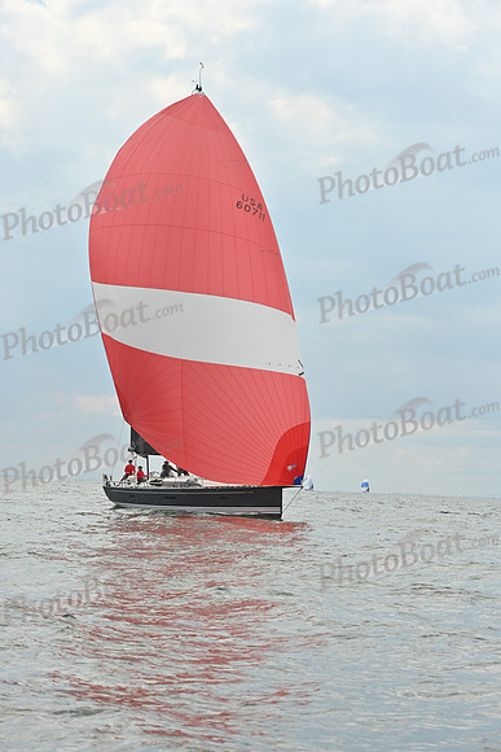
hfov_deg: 16.1
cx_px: 250
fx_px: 1773
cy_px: 376
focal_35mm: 85
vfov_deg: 23.9
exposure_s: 1/1600
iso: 320
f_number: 7.1
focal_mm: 85
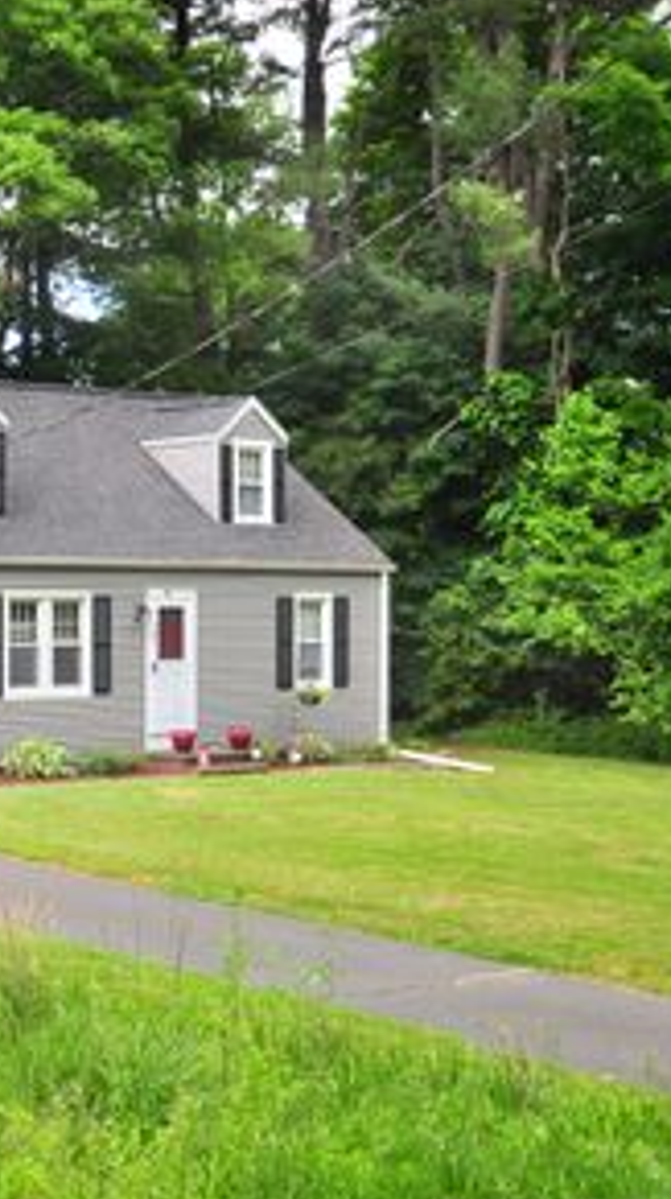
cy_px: 581
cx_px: -288
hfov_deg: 19.7
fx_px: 1714
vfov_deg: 38.5
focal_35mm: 54
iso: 200
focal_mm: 20
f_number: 8
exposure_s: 1/160
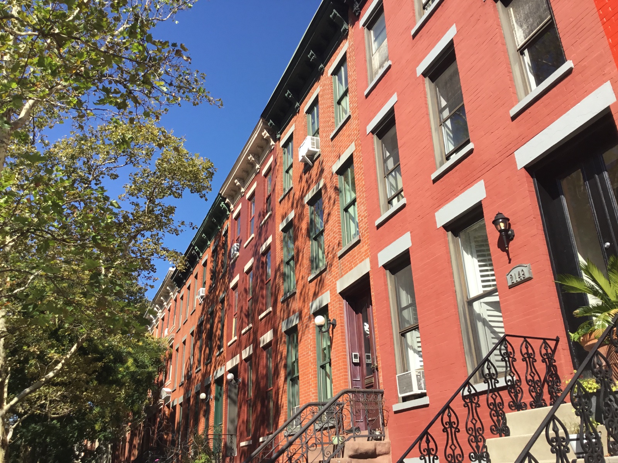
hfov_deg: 58.4
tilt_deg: +25.1
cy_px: 232
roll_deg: +2.6
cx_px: 309
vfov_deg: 45.4
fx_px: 553
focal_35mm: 31
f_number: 2.4
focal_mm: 3.3
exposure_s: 1/806
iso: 25
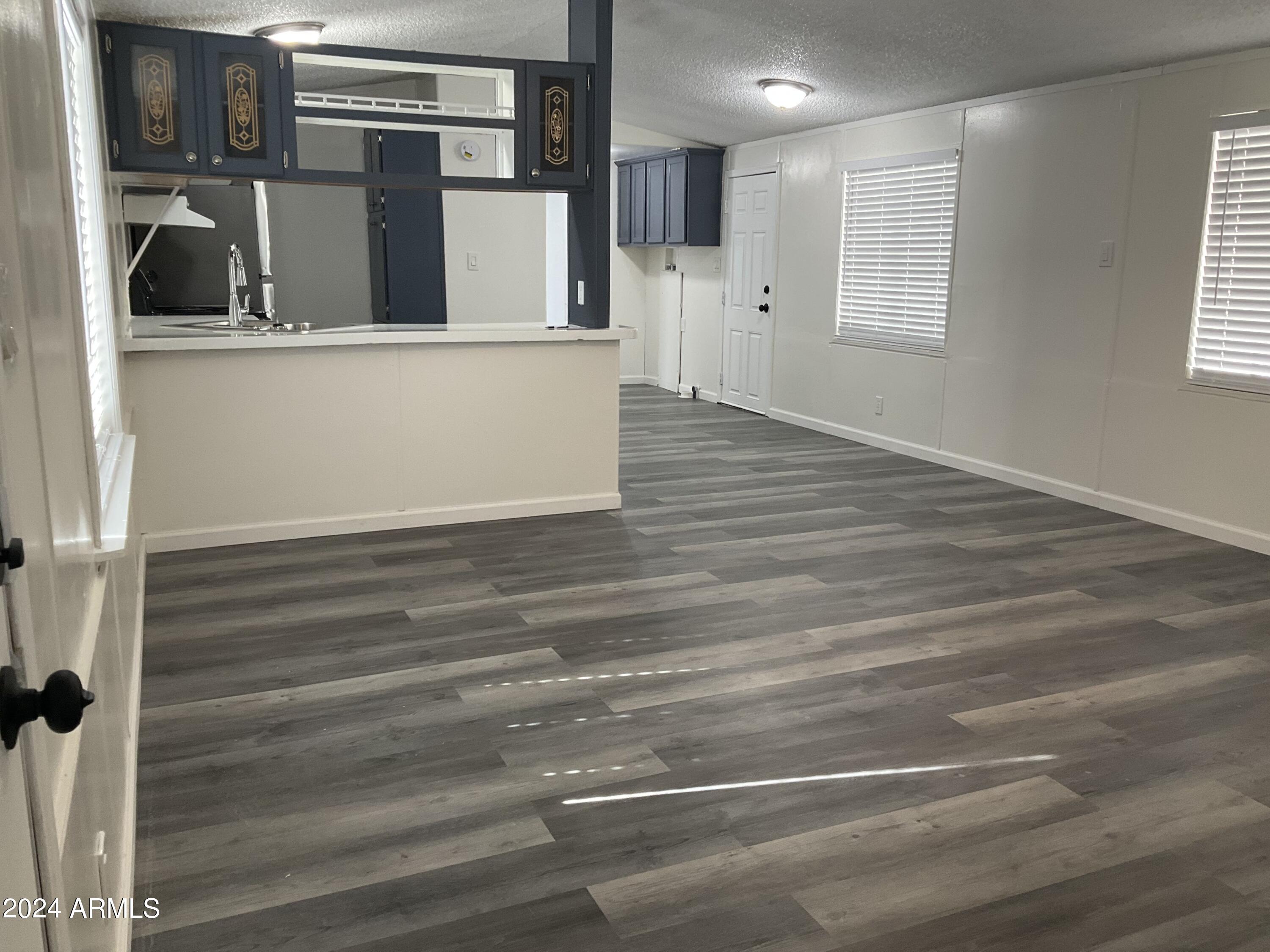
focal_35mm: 29
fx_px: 1064
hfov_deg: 61.7
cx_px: 635
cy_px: 476
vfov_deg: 48.2
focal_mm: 3
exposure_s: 1/60
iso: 64
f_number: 1.8
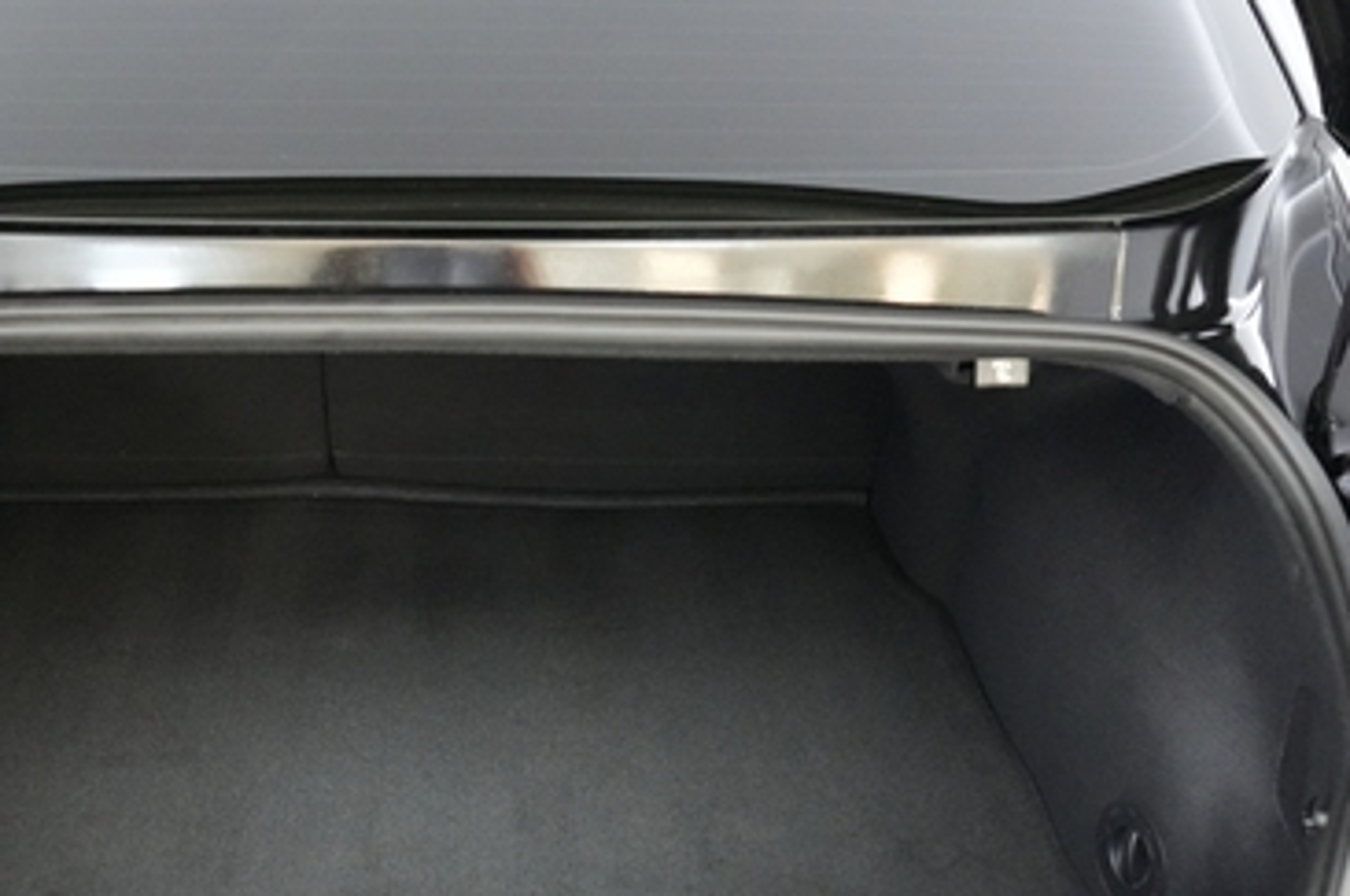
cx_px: 450
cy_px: 715
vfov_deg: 26.9
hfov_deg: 39.9
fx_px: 1835
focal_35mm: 49
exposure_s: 1/160
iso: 10000
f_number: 2.8
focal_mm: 28
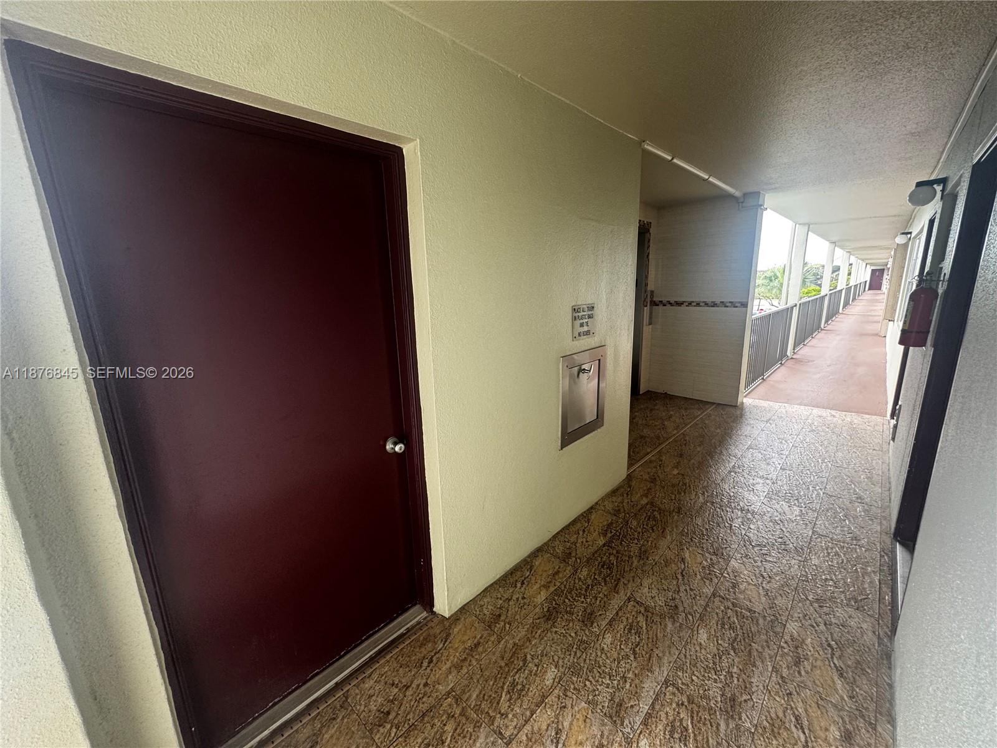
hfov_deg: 102.1
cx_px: 498
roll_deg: +1.7
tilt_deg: -13.5
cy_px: 374
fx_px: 403
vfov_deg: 85.7
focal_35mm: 14
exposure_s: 1/99
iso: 125
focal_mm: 2.22
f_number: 2.2
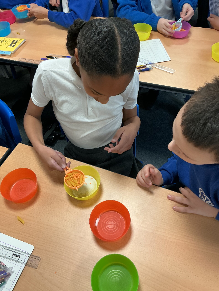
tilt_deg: -53.7
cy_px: 146
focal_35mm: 29
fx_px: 245
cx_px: 110
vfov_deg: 61.7
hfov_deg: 48.2
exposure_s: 1/60
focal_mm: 3
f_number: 1.8
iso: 100
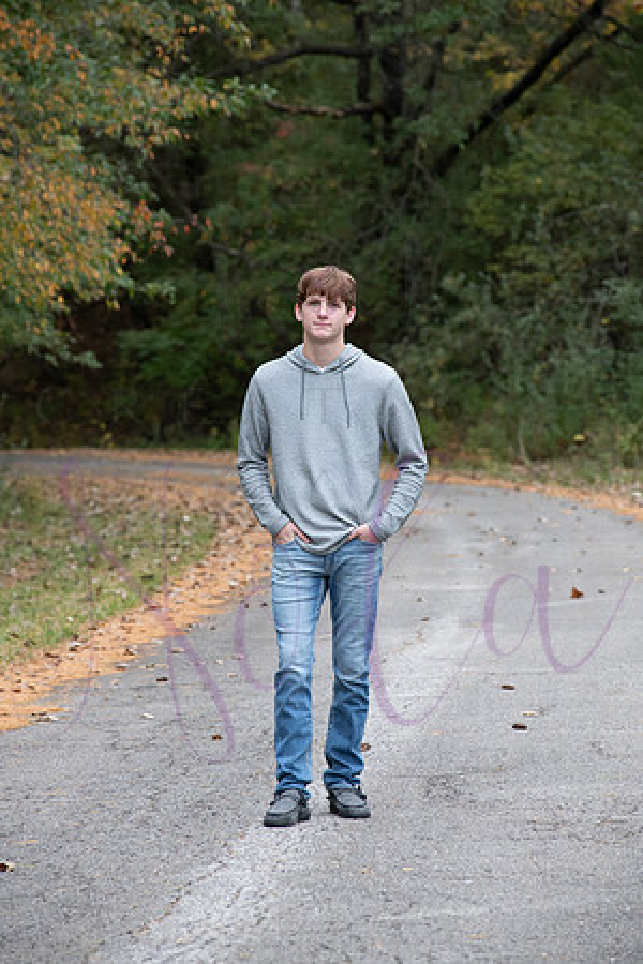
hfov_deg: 6.9
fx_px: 5358
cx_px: 322
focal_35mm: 200
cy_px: 482
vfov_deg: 10.3
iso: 800
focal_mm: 200
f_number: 7.1
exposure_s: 1/400
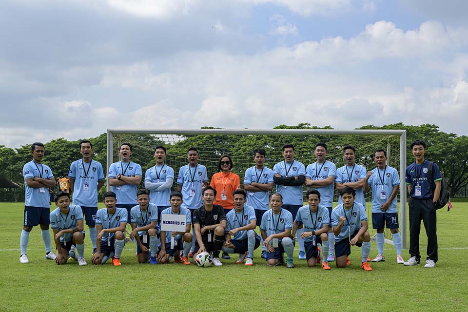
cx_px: 234
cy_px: 156
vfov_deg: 34.2
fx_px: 507
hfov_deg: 49.6
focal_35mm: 39
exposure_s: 1/640
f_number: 8
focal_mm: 39
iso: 320
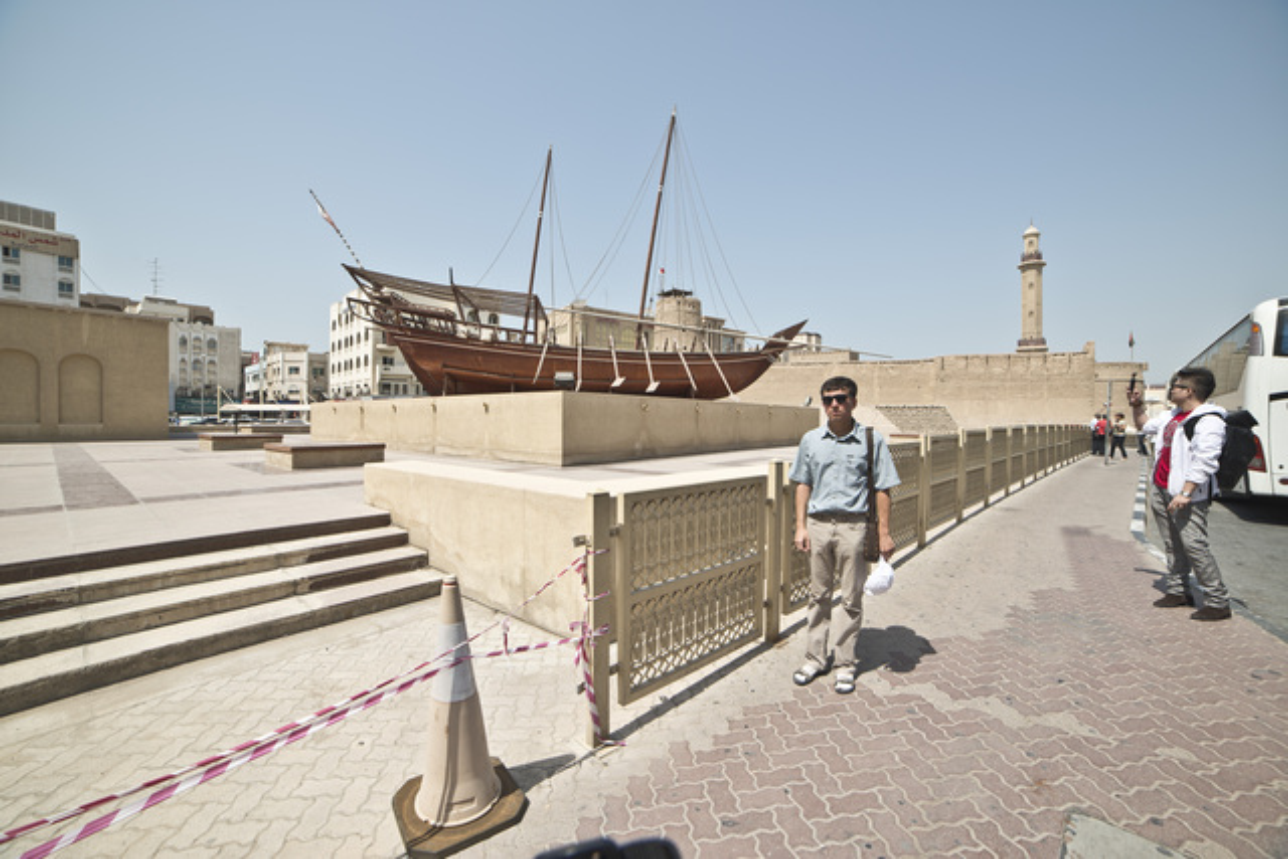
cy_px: 430
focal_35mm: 14
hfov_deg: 104.2
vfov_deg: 81.2
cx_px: 644
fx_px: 501
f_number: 8
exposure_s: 1/250
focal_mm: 14
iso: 80
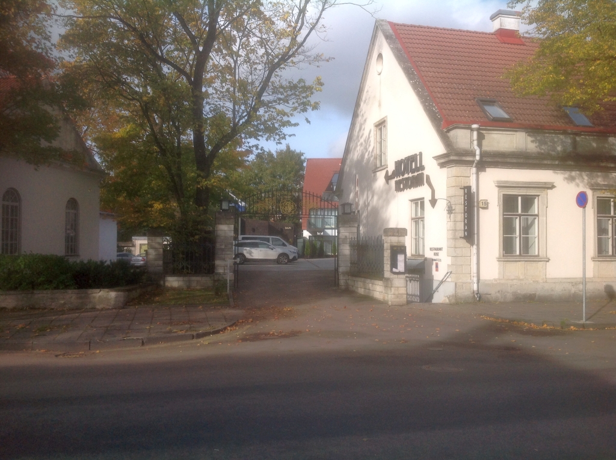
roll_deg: -0.1
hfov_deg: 52.7
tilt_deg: +3.0
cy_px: 230
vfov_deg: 40.6
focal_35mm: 35
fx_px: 622
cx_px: 308
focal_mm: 4.28
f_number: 2.4
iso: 50
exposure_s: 1/1163
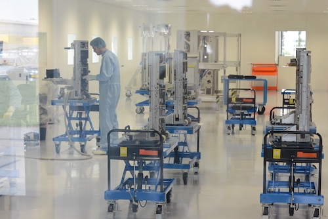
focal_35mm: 85
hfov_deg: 23.9
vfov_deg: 16.1
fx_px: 775
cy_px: 110
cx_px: 164
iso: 1000
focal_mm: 85
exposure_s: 1/60
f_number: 8
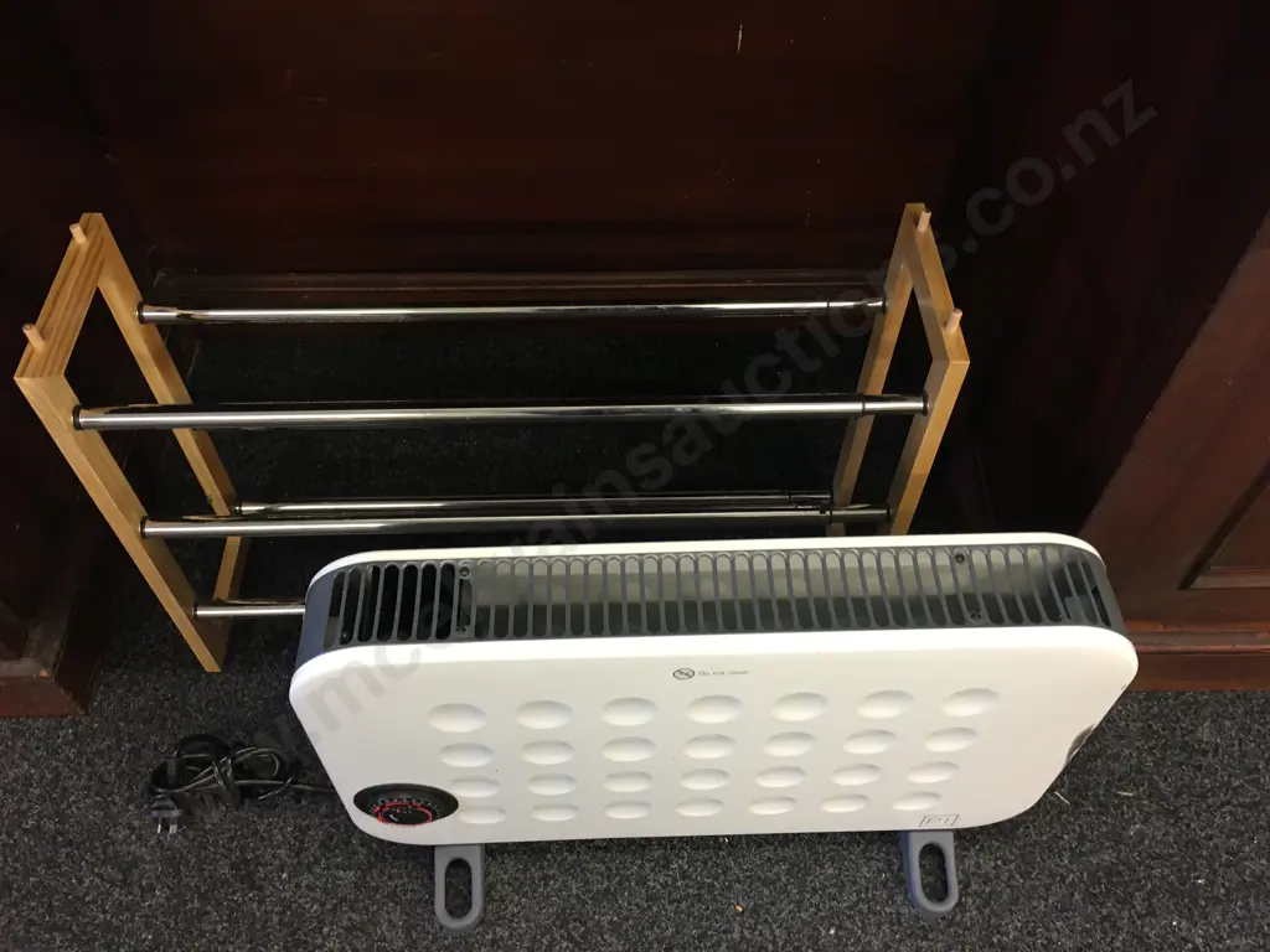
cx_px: 635
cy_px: 476
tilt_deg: -50.9
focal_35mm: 29
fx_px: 1064
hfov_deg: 61.7
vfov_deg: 48.2
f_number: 2.2
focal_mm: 4.15
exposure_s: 1/17
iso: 80
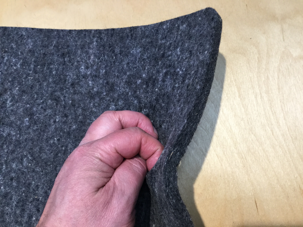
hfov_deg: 58.4
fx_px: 271
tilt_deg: -78.6
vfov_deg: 45.4
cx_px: 152
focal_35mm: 31
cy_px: 114
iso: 40
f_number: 2.4
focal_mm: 3.3
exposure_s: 1/33
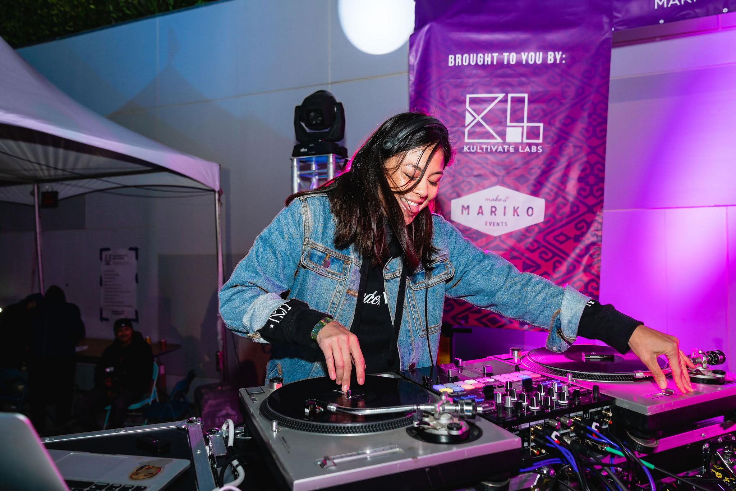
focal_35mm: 24
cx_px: 368
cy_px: 246
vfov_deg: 52.6
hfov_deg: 73.0
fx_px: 497
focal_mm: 24
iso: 640
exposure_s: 1/160
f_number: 4
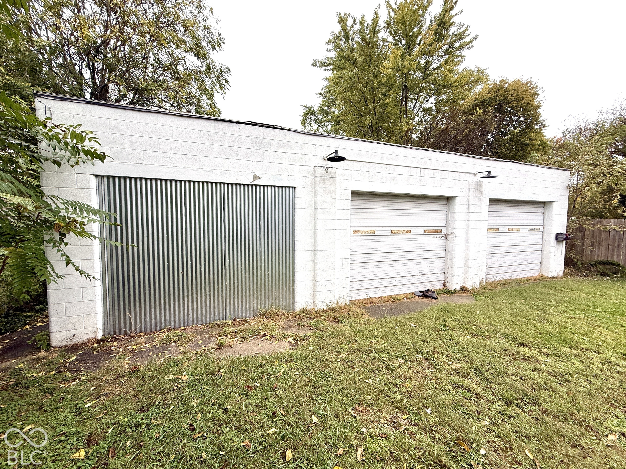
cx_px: 313
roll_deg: -1.0
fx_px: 253
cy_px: 234
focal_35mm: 14
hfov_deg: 102.1
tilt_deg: -2.4
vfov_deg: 85.7
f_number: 2.2
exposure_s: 1/193
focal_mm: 2.22
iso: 50
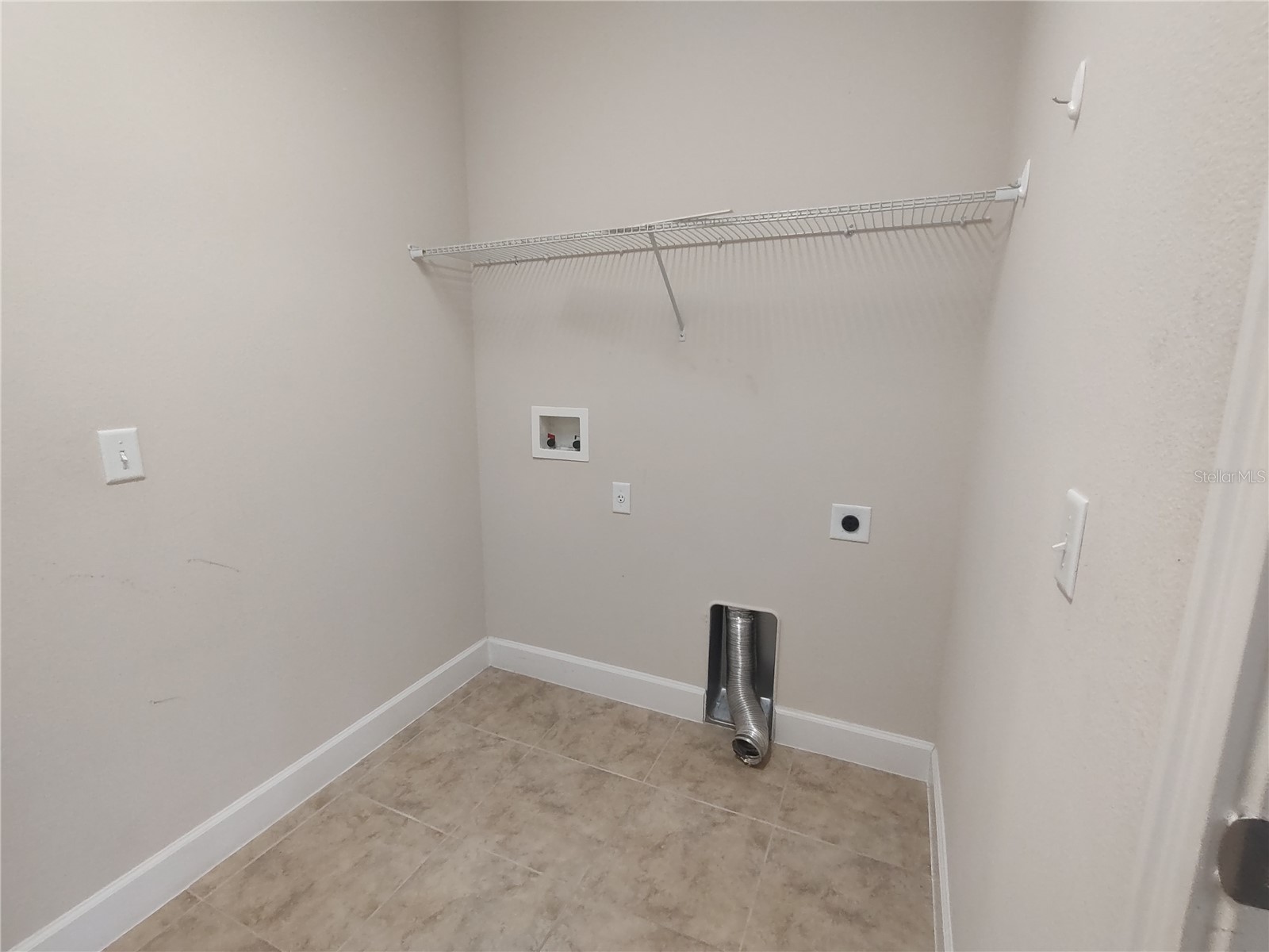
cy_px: 476
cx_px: 634
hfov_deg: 94.5
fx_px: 587
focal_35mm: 16
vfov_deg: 78.1
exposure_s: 1/60
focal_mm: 1.66
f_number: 2.2
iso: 631
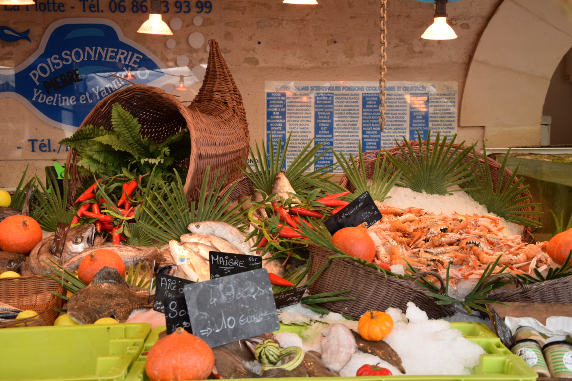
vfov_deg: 25.8
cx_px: 286
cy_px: 190
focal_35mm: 52
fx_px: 834
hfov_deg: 37.9
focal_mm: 35
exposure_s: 1/160
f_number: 5.6
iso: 640
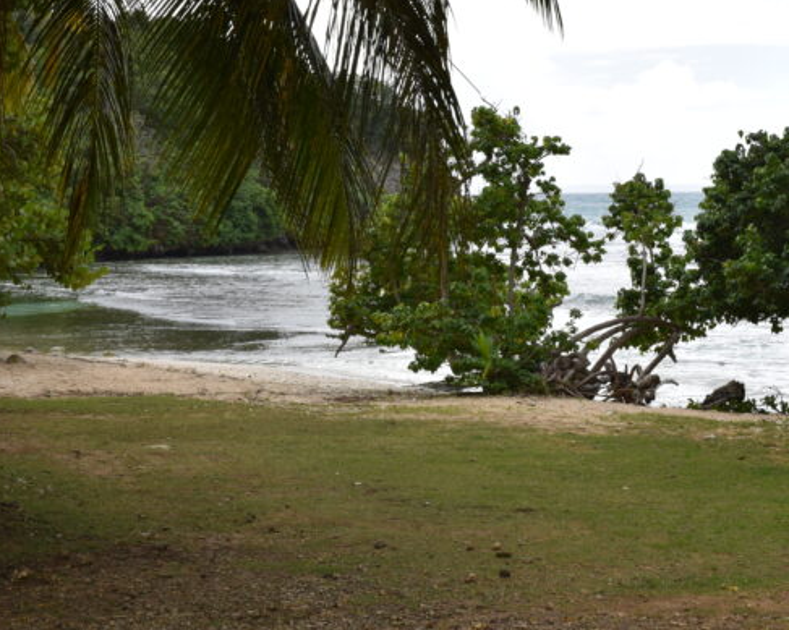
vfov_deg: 19.2
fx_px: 1867
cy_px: 276
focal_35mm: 80
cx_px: 530
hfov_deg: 23.8
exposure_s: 1/200
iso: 100
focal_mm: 27
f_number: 10
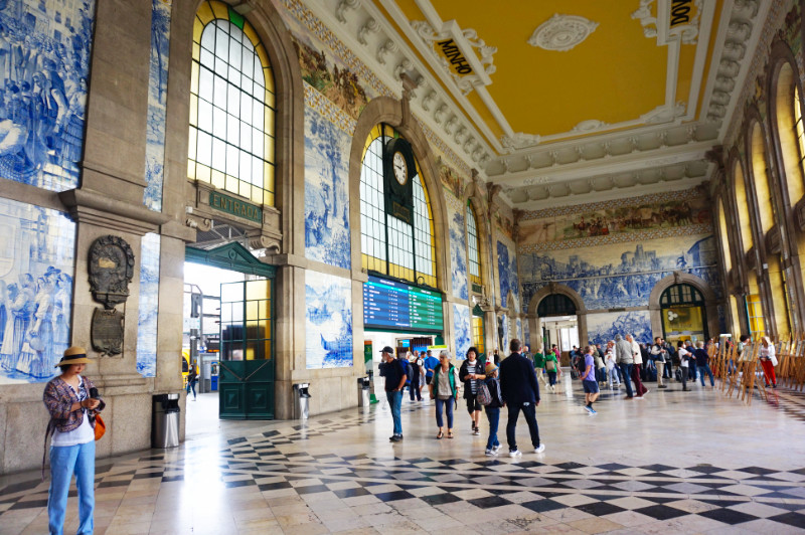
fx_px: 536
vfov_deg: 53.1
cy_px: 268
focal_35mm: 24
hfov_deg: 73.8
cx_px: 402
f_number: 4
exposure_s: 1/60
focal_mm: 16
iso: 200
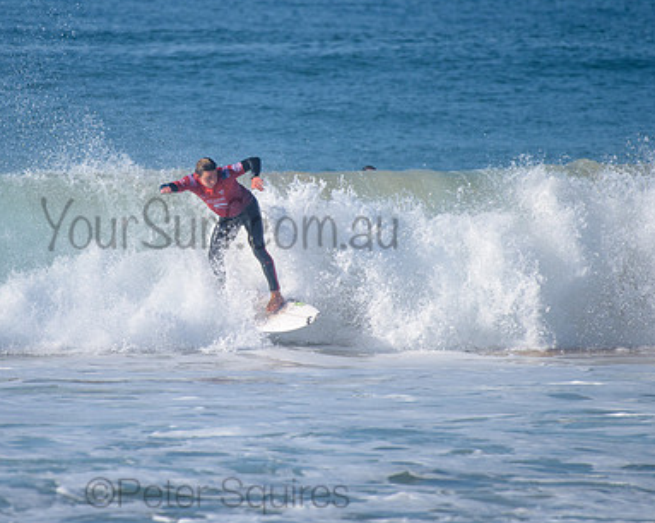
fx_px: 13776
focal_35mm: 711
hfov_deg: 2.7
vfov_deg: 2.2
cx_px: 217
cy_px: 209
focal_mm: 500
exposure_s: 1/2000
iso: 220
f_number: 5.6
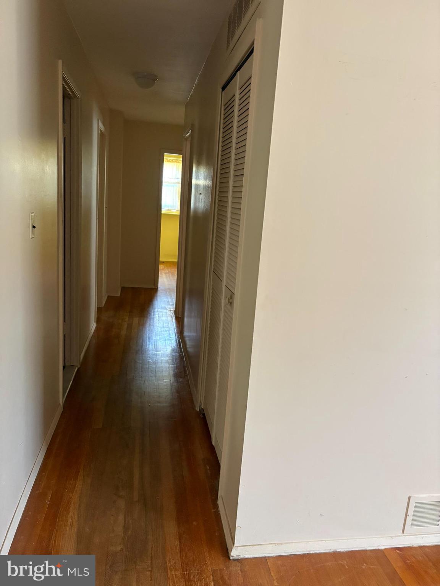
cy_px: 293
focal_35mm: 26
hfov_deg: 53.1
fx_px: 441
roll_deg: -4.6
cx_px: 220
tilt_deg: -10.3
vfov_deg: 67.3
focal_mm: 5.96
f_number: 1.6
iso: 500
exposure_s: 1/42
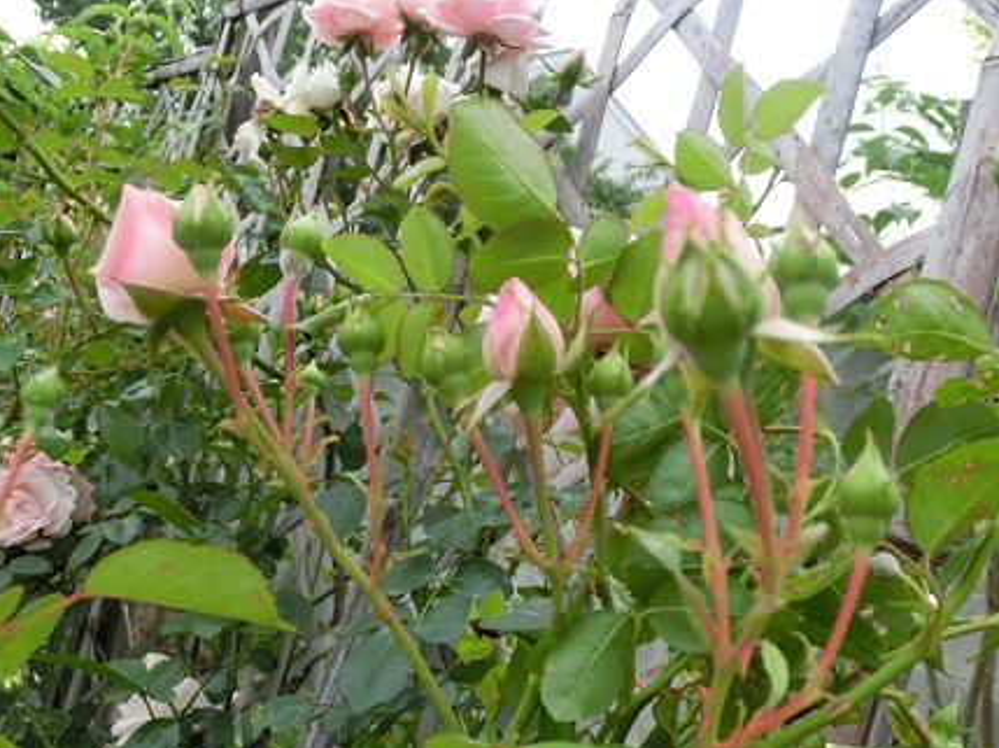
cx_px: 513
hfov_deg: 45.8
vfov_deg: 35.1
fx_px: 1182
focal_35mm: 41
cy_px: 375
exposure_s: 1/125
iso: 100
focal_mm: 6.5
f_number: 4.1
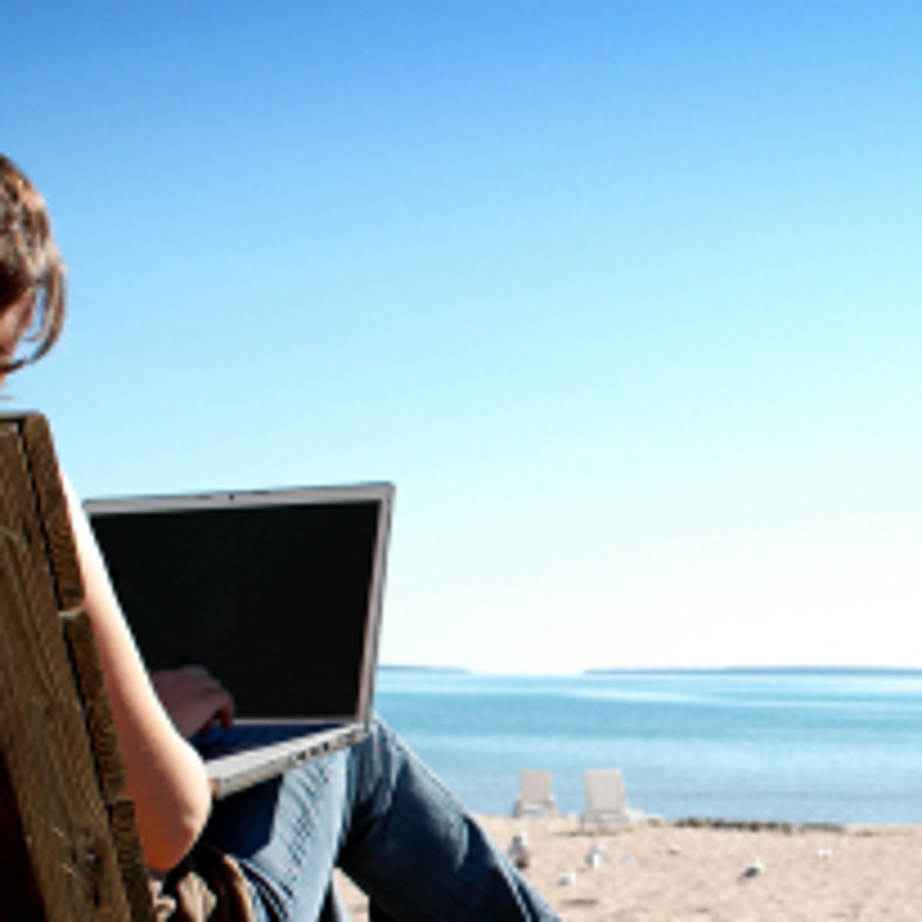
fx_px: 2230
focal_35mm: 74
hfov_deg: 23.2
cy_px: 625
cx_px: 672
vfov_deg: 23.2
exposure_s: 1/1000
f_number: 5
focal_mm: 28
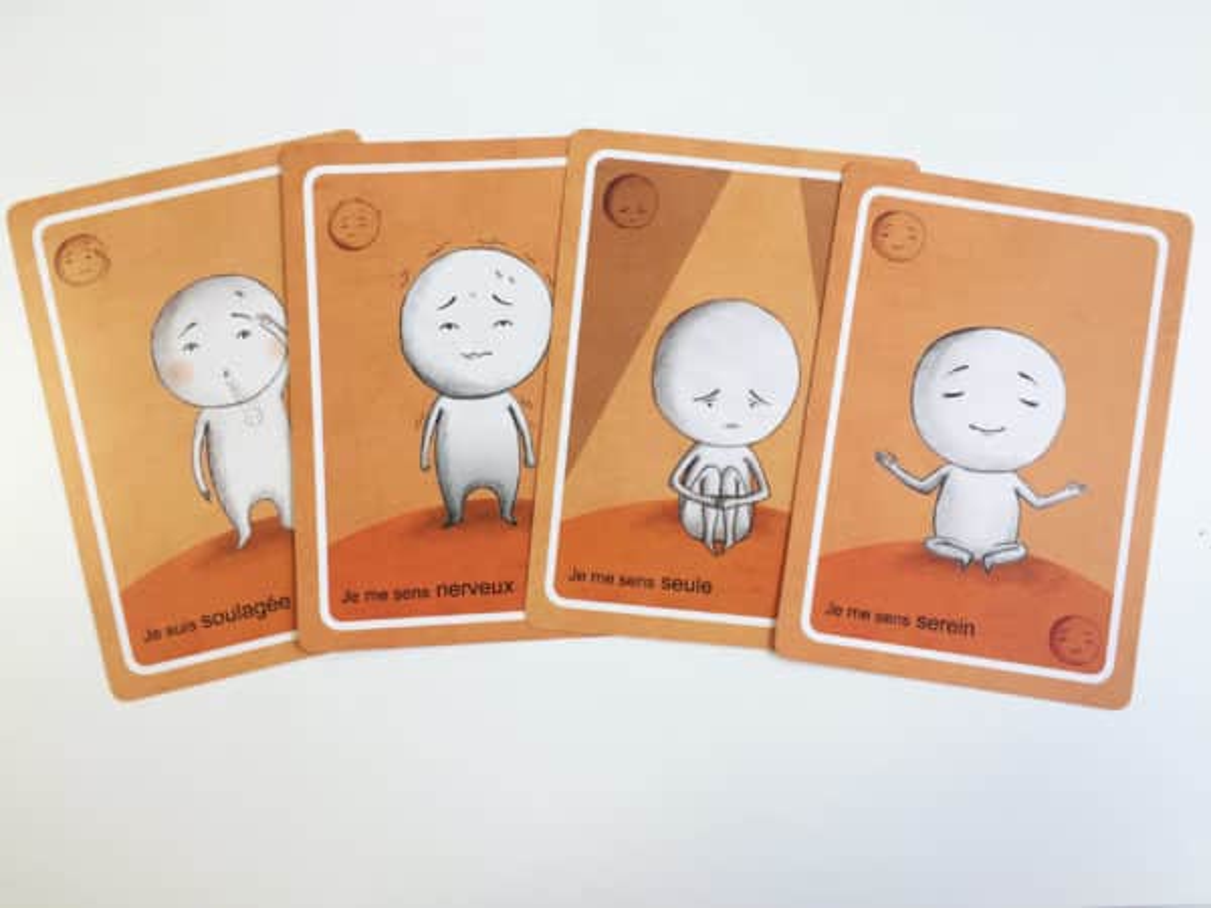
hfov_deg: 61.7
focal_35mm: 29
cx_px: 606
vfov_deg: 48.2
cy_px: 454
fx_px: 1015
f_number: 2.2
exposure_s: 1/50
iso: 32
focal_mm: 4.15
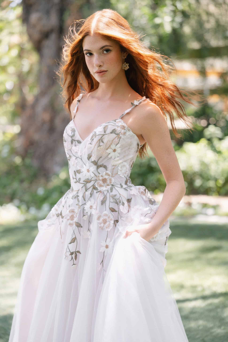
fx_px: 921
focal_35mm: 97
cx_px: 114
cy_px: 171
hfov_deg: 14.1
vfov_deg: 21.0
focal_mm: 97
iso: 250
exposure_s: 1/250
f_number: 2.8
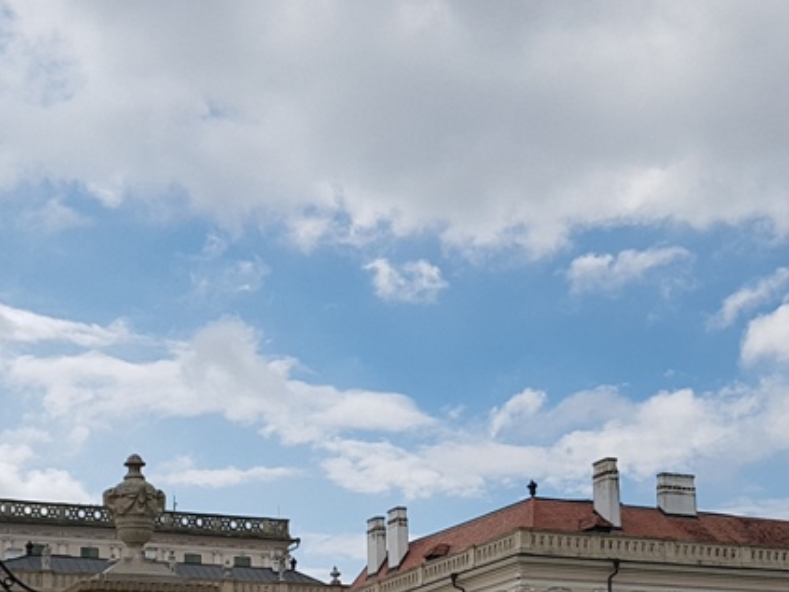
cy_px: 605
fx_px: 1436
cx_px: 371
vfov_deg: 22.3
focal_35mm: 63
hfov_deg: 30.7
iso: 50
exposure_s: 1/4816
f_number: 1.7
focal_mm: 4.2
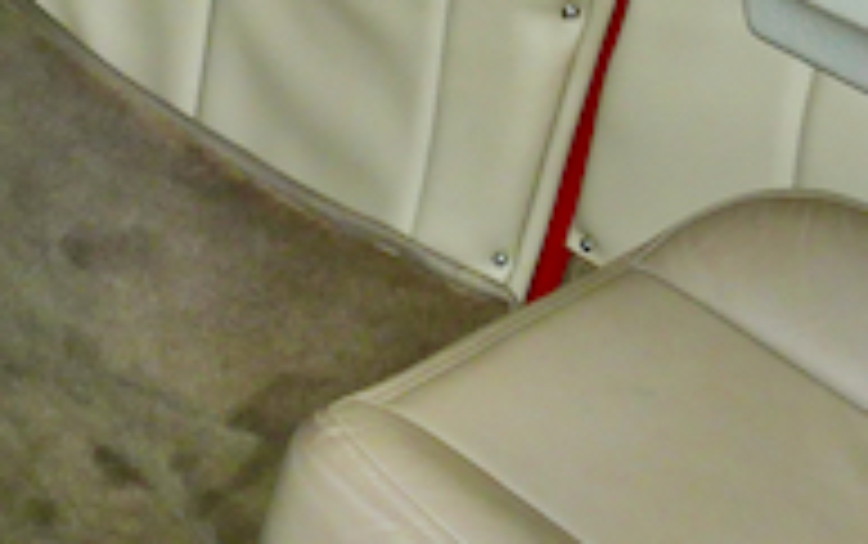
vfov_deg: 13.2
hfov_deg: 20.7
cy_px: 180
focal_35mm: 99
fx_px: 2344
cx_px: 162
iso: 800
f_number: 8
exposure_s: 1/80
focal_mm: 9.12
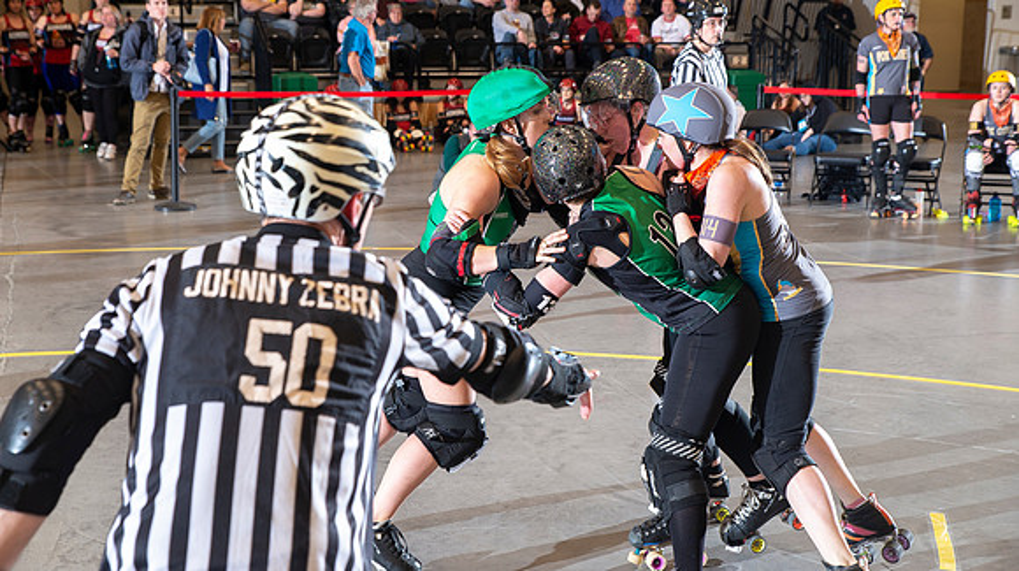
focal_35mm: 56
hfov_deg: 37.3
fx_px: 1508
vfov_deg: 21.4
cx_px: 497
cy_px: 223
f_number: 5.6
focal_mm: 52
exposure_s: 1/160
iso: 640
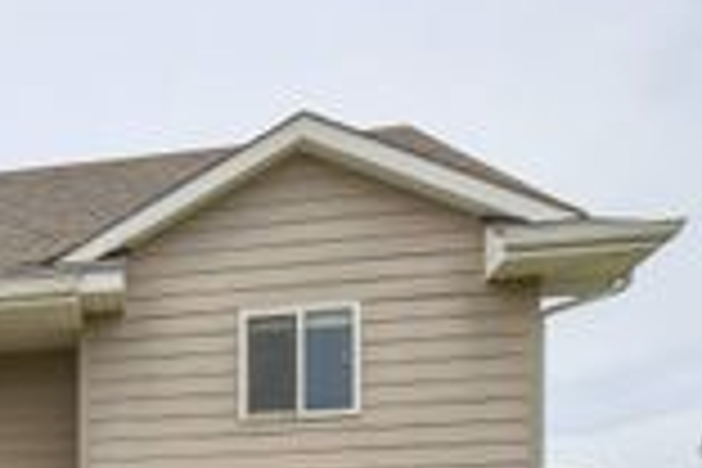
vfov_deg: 19.9
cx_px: -189
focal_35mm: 61
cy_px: 655
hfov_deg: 27.8
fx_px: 1189
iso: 1250
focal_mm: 13
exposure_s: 1/4000
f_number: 7.1
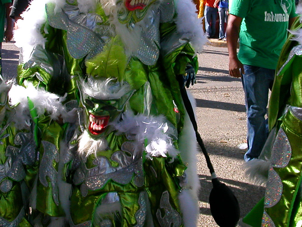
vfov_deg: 25.4
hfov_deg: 33.8
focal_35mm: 57
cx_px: 140
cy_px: 66
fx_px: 497
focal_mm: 5.6
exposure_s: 1/268
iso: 100
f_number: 4.5
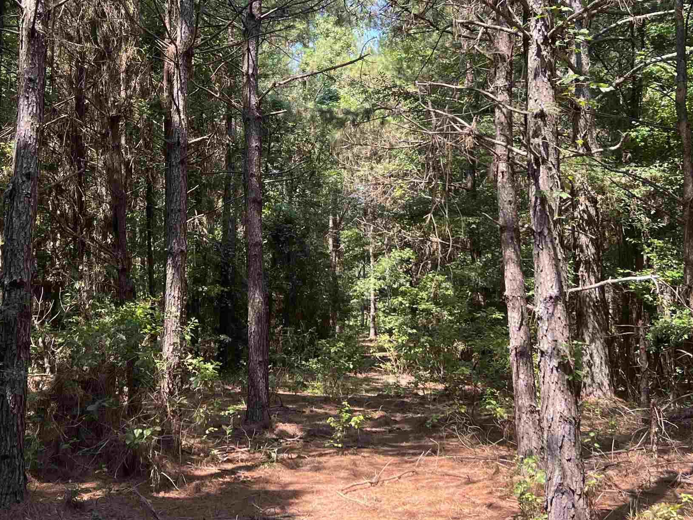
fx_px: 981
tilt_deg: +7.9
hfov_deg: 38.9
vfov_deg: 29.2
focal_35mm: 49
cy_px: 129
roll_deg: -1.3
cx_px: 337
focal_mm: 5.7
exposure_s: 1/418
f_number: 1.5
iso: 50
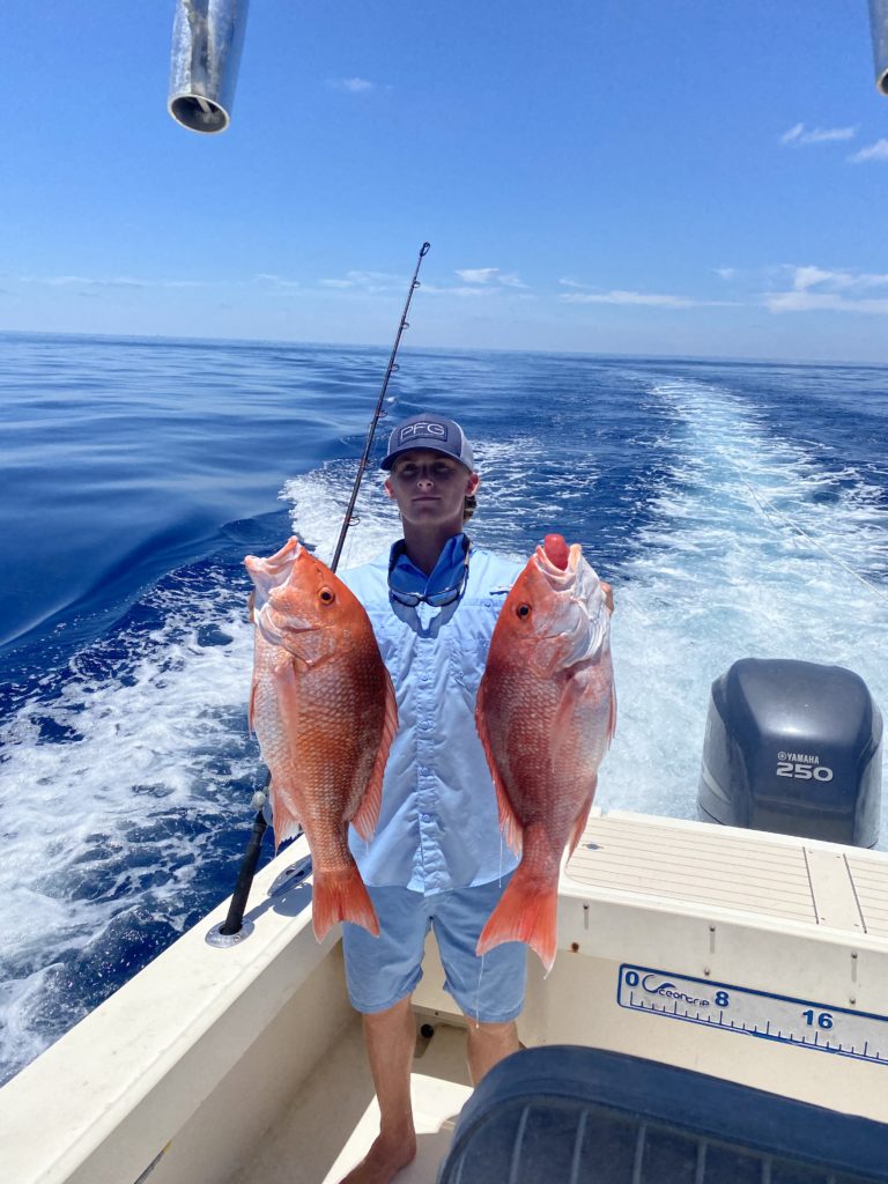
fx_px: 889
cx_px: 444
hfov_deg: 53.1
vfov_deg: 67.3
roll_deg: -1.7
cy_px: 592
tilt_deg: -13.6
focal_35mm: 26
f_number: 1.8
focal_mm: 4.25
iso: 32
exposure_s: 1/6098
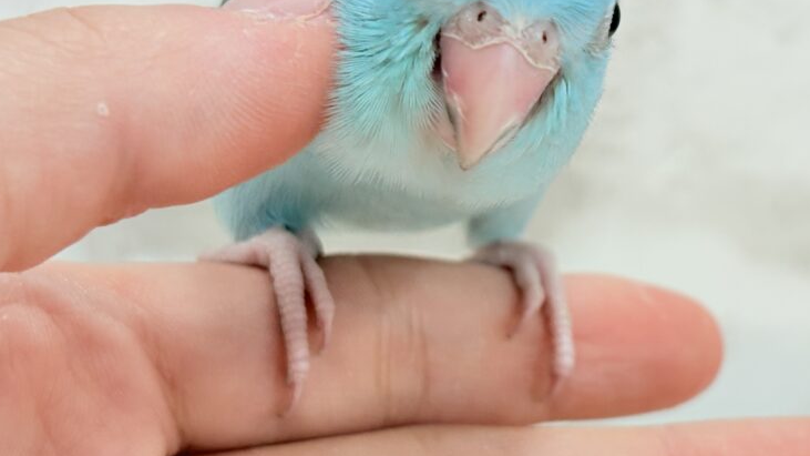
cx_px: 647
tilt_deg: -7.7
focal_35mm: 93
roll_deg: -1.5
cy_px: 168
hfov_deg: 22.6
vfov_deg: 13.0
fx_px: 1997
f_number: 1.6
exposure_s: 1/100
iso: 80
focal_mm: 5.96
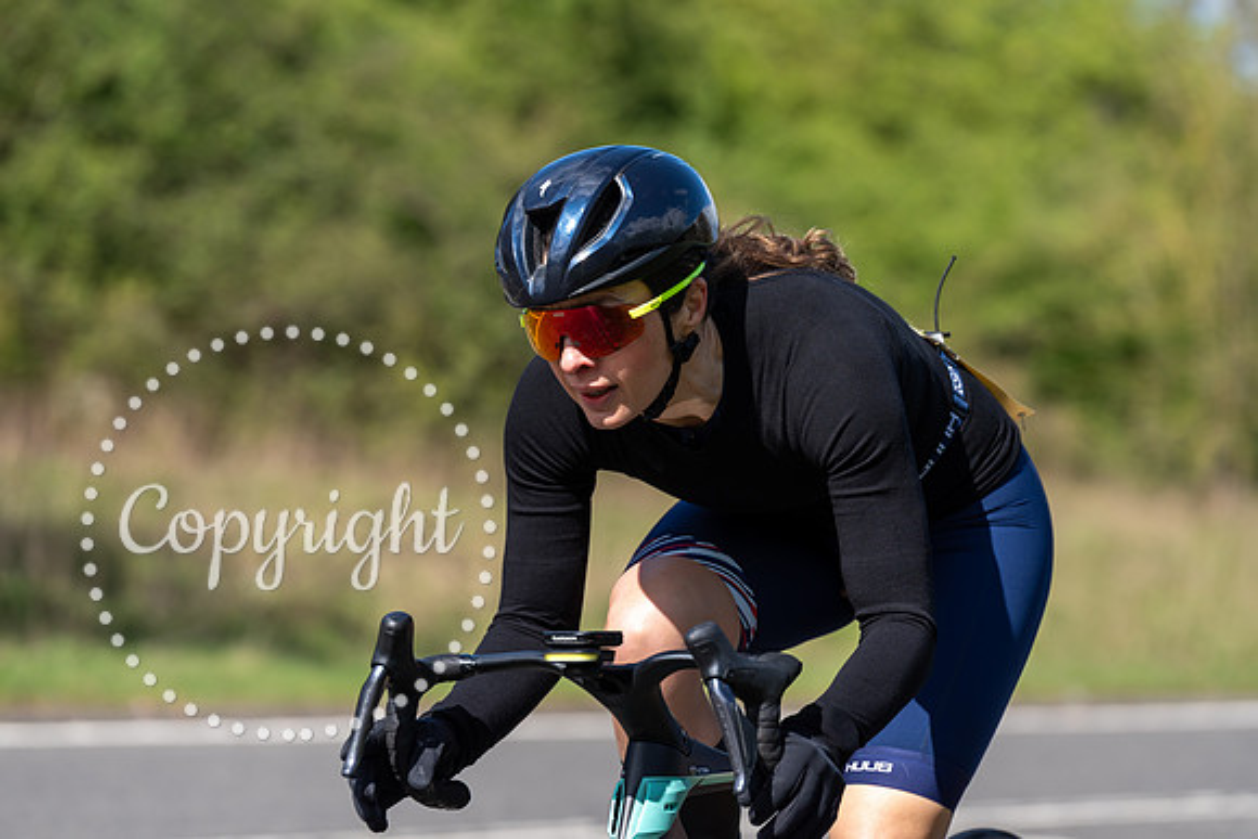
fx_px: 6885
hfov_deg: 10.4
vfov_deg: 7.0
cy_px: 420
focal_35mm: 197
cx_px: 629
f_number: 5
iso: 125
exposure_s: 1/1000
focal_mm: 197
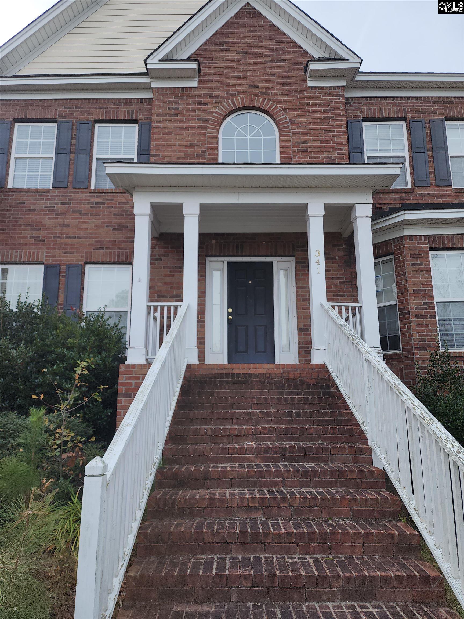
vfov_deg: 73.9
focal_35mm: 23
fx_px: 411
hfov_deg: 58.9
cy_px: 310
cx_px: 232
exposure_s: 1/612
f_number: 1.8
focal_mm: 6.4
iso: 12
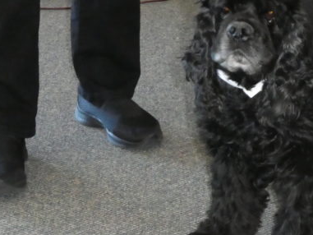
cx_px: 258
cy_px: 151
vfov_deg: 10.0
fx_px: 1348
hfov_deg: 13.2
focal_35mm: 149
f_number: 4.6
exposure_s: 1/60
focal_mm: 13.2
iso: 1600
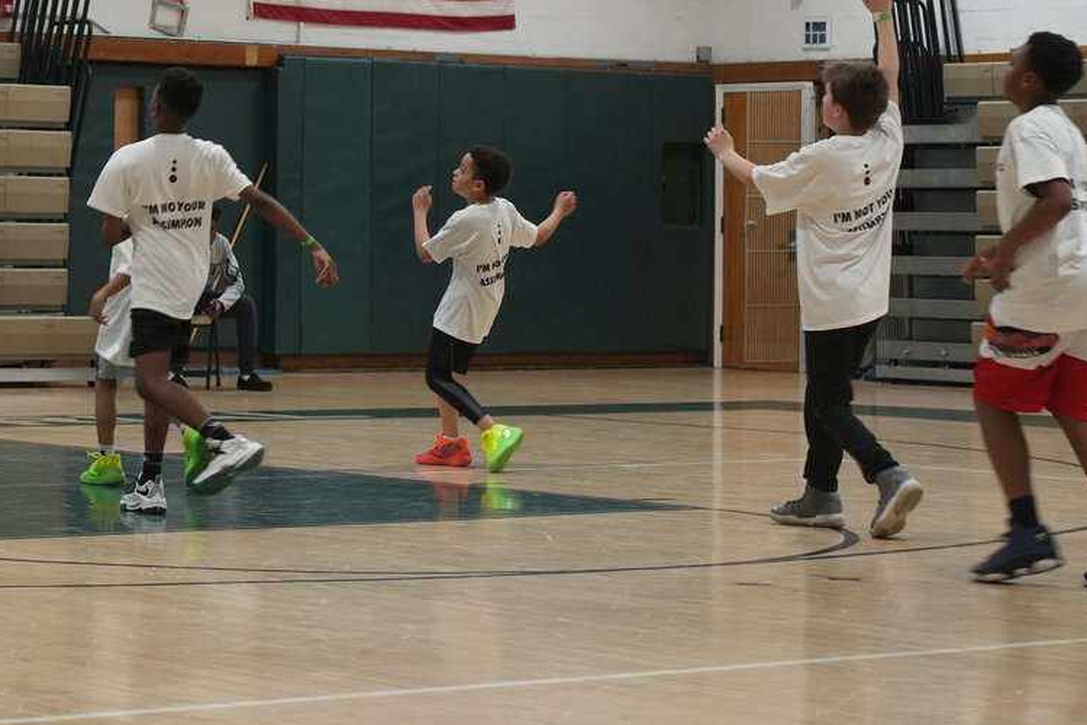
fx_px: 3925
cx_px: 117
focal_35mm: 130
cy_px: 74
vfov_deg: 10.5
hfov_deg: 15.6
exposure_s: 1/160
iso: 1250
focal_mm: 65
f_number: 4
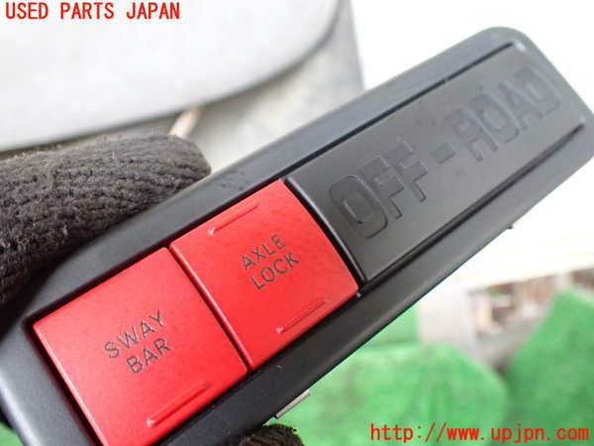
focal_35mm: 30
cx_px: 297
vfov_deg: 46.8
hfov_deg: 60.0
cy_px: 223
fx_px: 515
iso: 800
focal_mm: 5.4
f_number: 2.3
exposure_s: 1/80
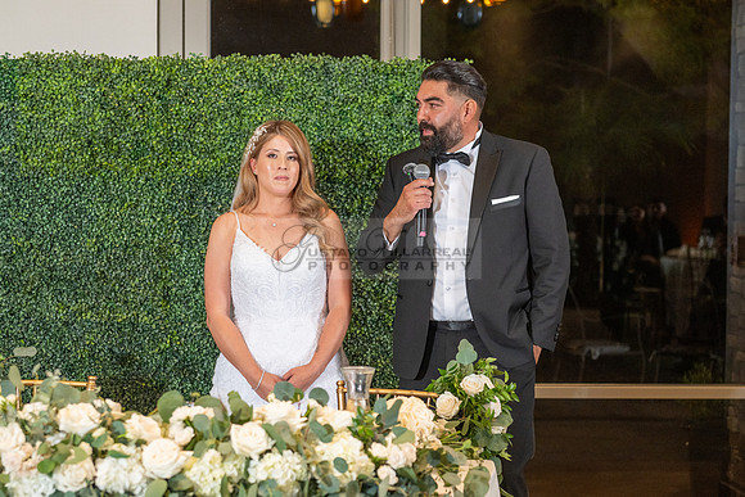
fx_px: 1790
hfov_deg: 23.5
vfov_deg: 15.8
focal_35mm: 87
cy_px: 296
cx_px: 349
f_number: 3.5
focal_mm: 70
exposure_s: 1/160
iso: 800
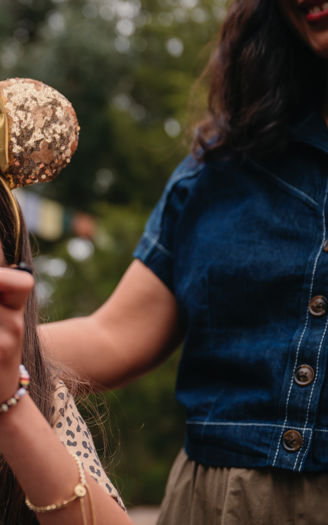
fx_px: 973
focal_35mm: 68
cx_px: -56
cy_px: 265
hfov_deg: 18.3
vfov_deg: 30.2
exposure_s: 1/400
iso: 320
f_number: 3.2
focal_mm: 44
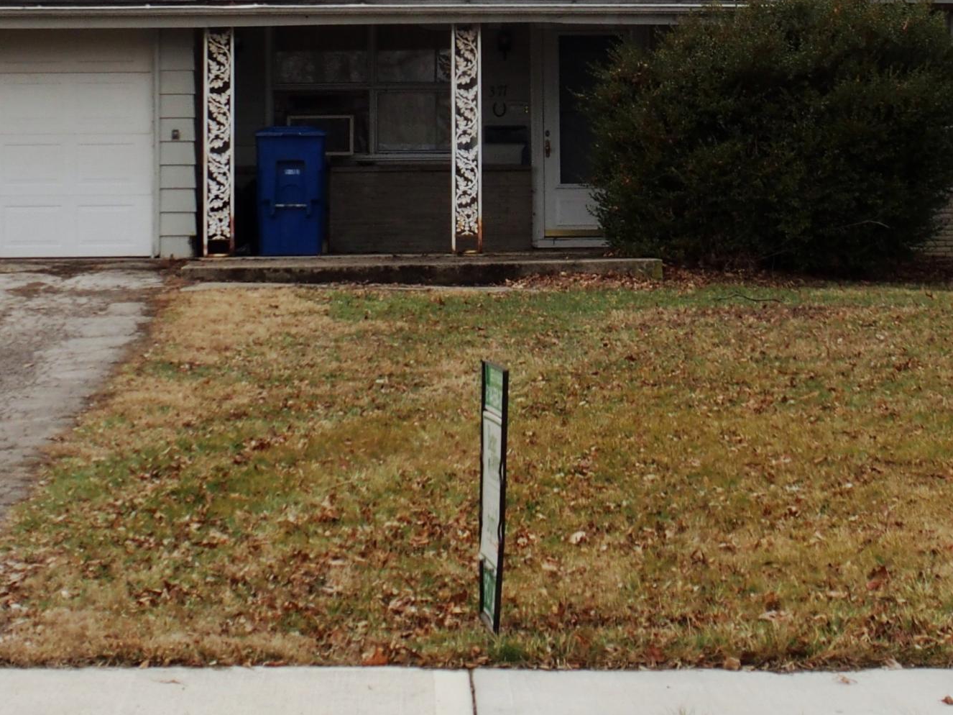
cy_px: -16
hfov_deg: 15.3
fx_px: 3551
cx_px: 617
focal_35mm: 129
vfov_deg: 11.4
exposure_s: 1/400
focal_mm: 12
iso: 100
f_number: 4.5
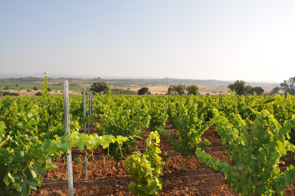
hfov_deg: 67.4
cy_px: 98
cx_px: 148
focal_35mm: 27
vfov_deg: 47.8
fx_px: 221
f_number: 11
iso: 200
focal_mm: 18
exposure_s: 1/200
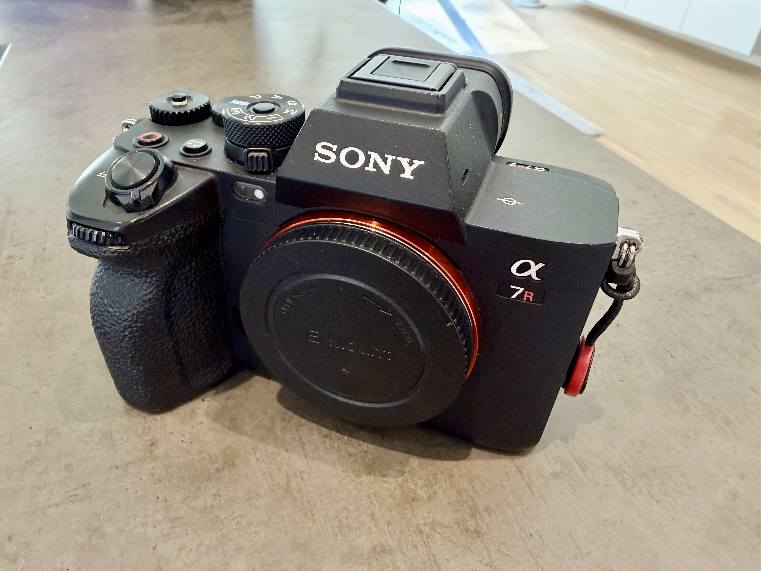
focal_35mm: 24
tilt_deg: -38.8
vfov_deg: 56.8
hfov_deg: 71.6
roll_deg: +0.0
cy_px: 286
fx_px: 528
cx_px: 380
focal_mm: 2.22
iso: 320
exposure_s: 1/72
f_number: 2.2
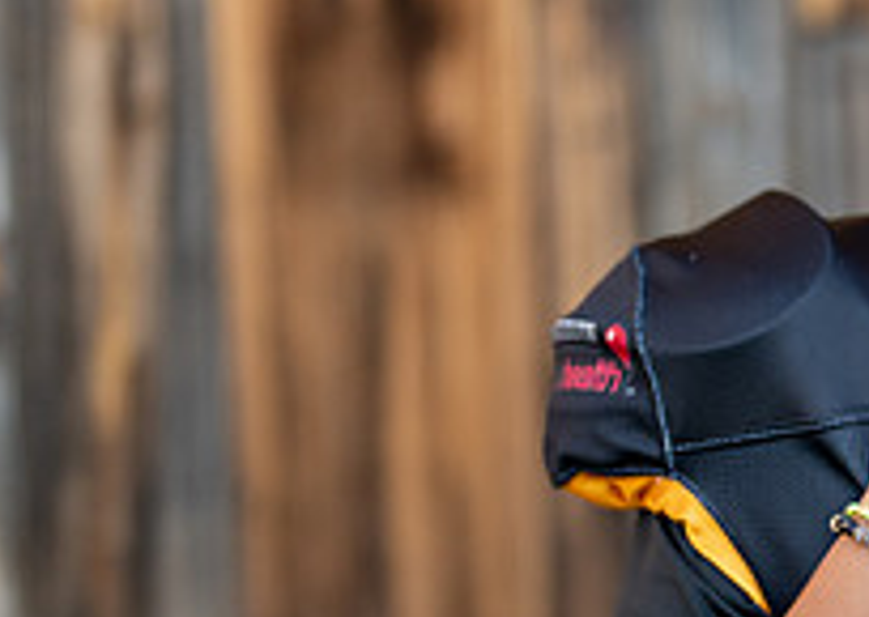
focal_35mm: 173
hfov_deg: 11.3
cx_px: 1142
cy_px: 445
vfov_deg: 8.3
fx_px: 4263
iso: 100
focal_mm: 50
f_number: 1.2
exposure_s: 1/2000
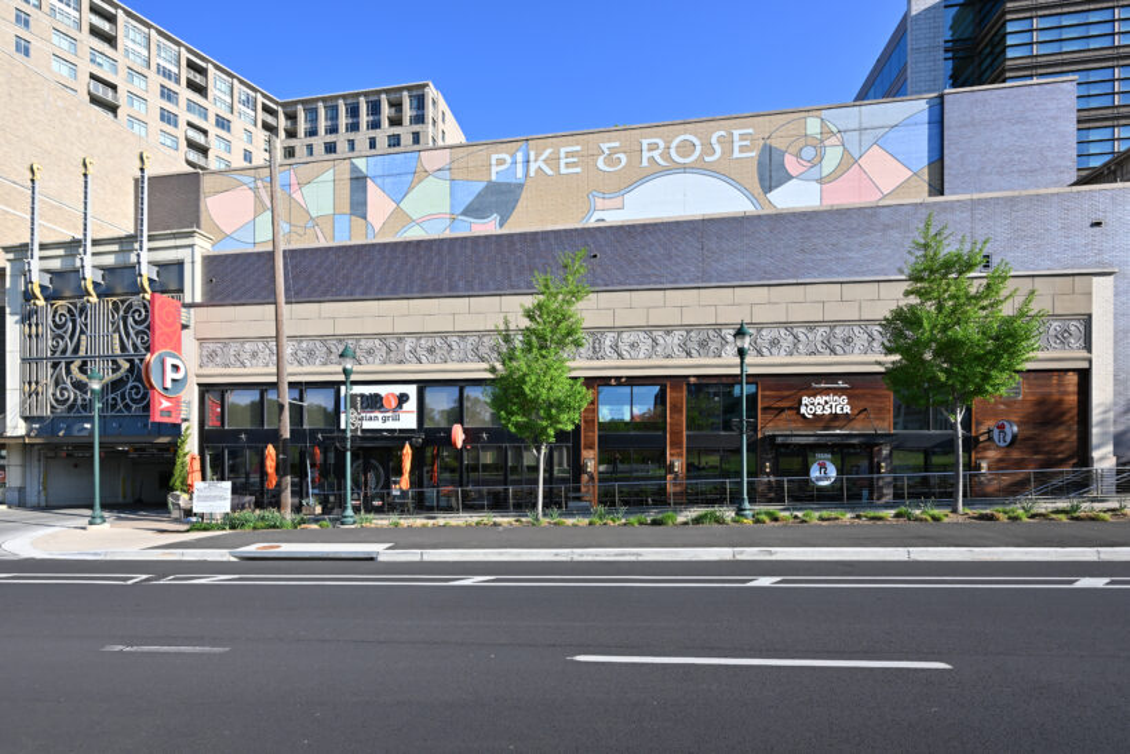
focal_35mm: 14
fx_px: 439
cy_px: 377
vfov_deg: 81.2
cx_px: 565
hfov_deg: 104.2
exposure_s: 1/100
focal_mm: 14
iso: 72
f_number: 9
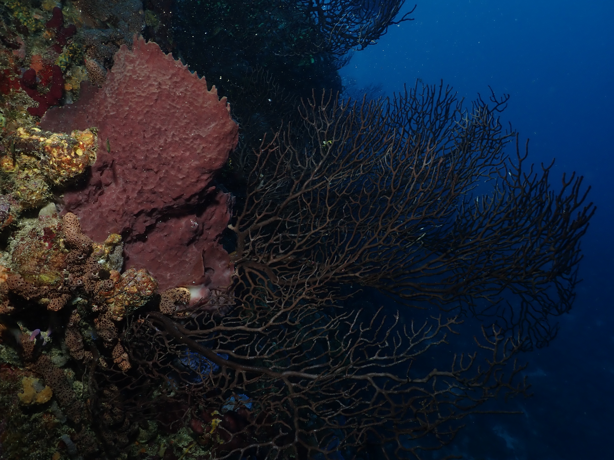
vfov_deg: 54.9
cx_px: 307
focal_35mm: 25
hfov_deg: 69.4
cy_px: 230
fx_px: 443
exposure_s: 1/30
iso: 100
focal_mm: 4.5
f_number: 8
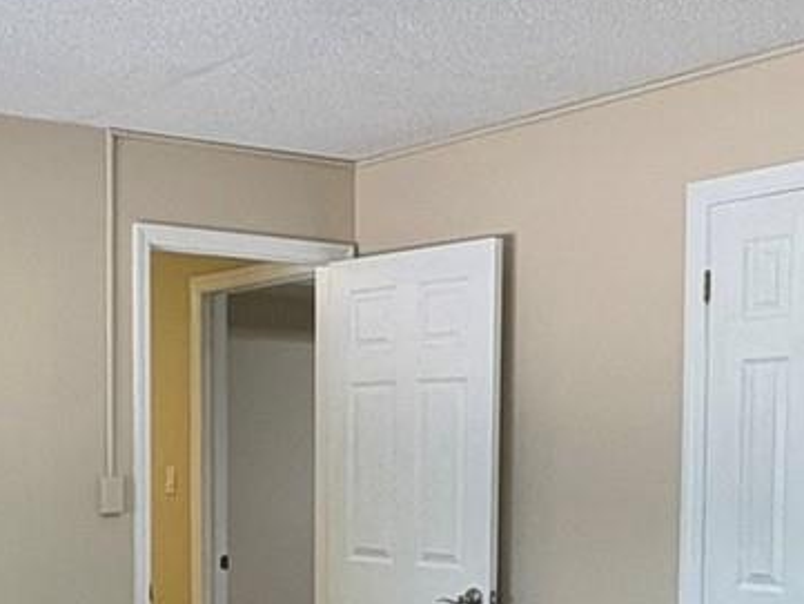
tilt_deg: -3.7
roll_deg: -0.1
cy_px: 555
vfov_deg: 23.0
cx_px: 236
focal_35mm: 62
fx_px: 1441
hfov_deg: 30.8
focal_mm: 2.22
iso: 160
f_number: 2.2
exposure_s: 1/131
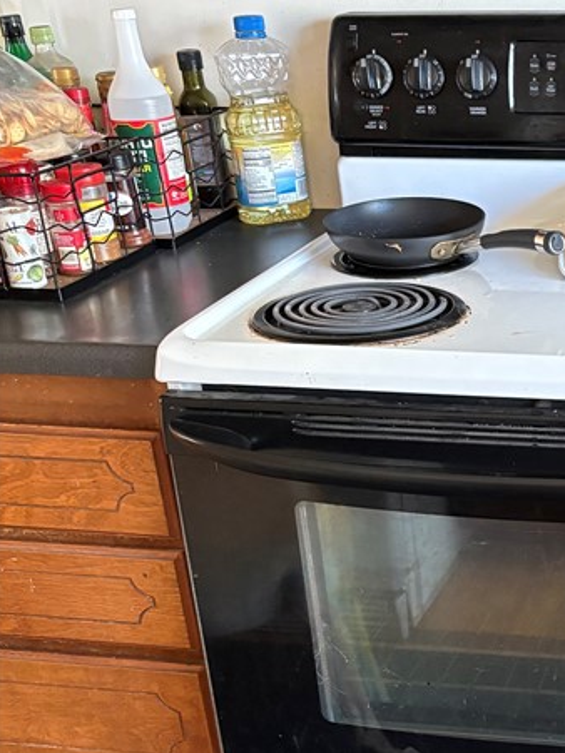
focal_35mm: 59
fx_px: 1285
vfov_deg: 32.4
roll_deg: +0.7
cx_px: 637
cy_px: 508
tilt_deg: -25.3
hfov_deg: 23.2
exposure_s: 1/60
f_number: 1.6
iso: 320
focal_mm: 5.96
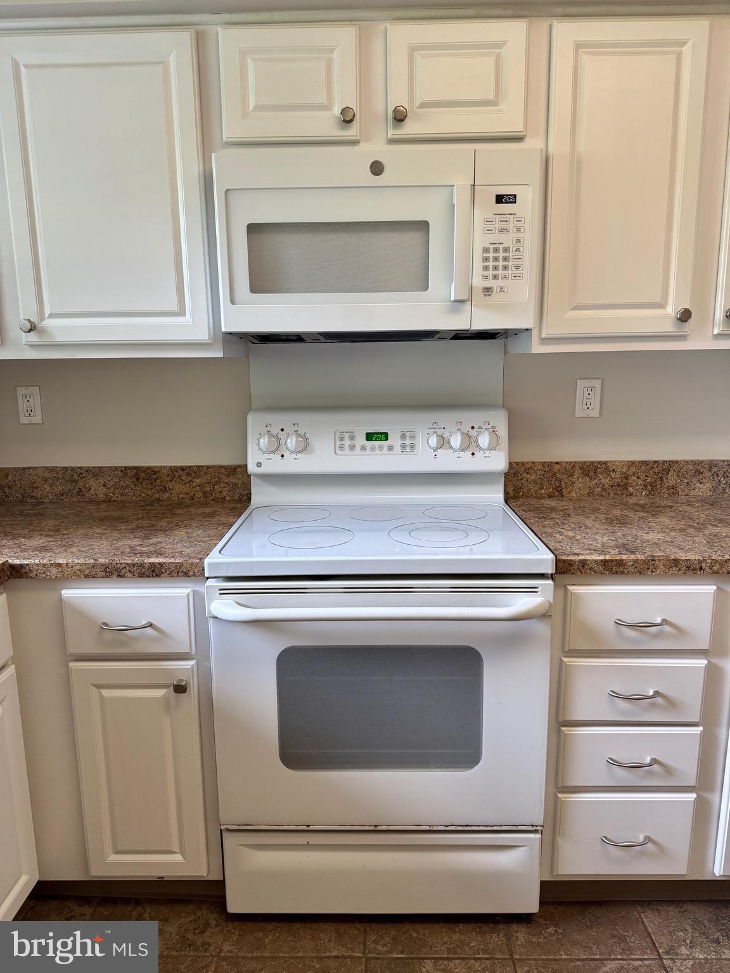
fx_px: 675
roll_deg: +0.5
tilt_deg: -10.9
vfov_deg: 71.6
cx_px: 365
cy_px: 486
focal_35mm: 24
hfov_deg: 56.8
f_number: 1.78
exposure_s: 1/120
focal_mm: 6.76
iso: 200
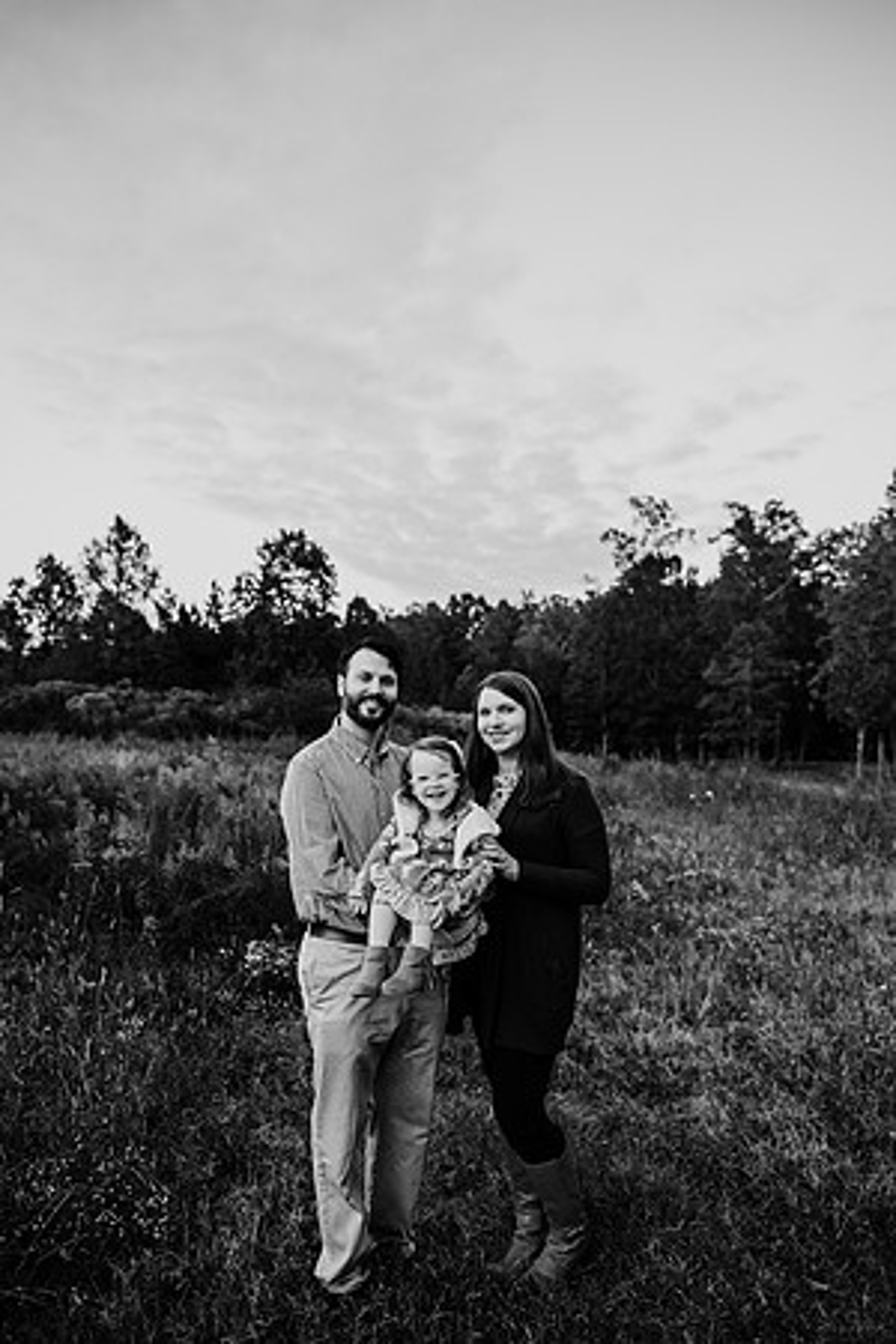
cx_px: 448
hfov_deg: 53.1
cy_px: 672
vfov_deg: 73.7
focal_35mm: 24
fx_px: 896
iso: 640
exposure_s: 1/320
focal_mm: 24
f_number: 2.8
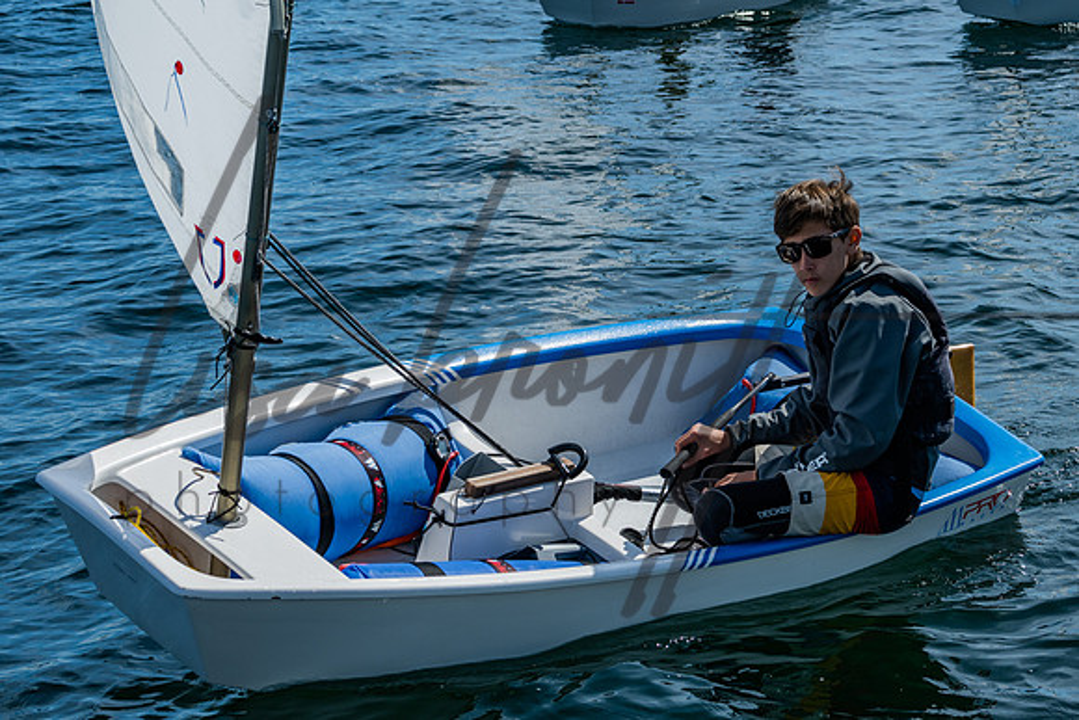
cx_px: 649
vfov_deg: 13.0
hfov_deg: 19.4
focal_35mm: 105
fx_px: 3159
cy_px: 293
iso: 100
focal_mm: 80
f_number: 8
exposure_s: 1/400
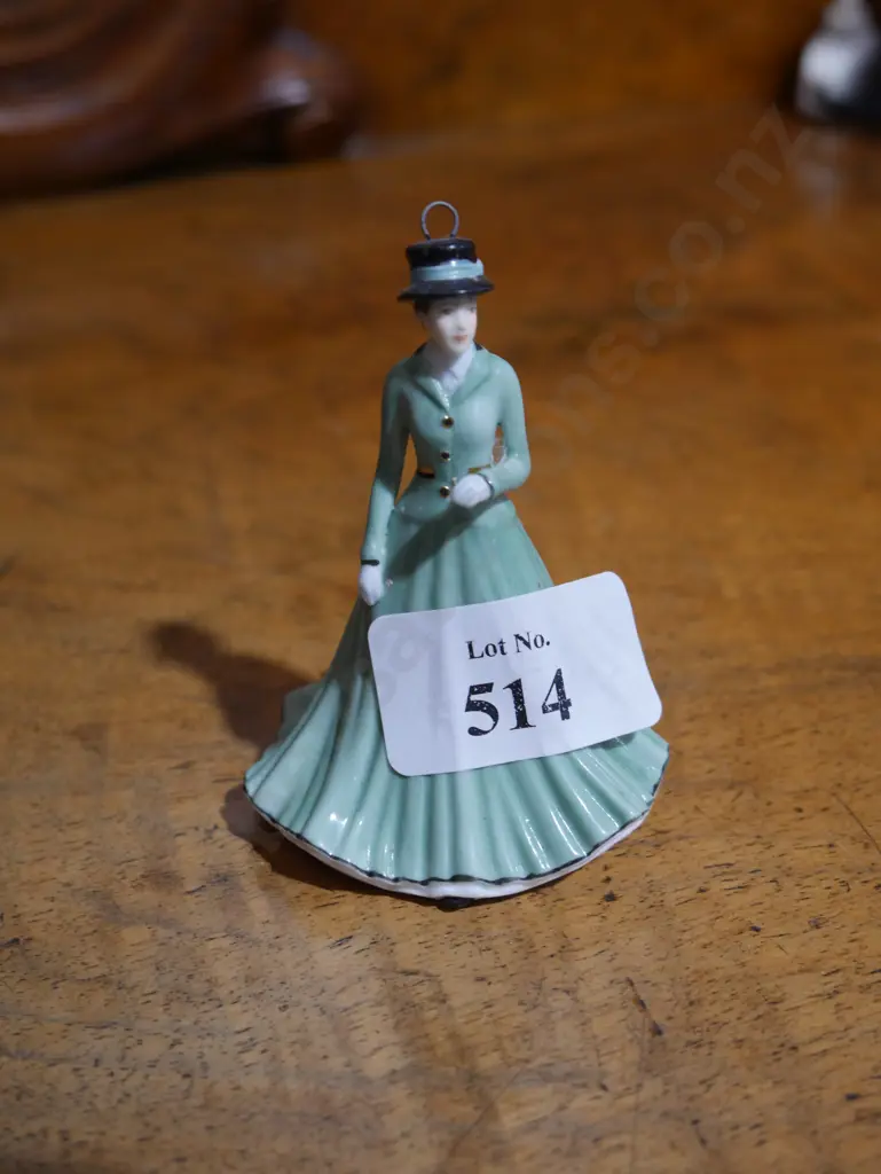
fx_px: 1492
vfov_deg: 42.9
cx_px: 440
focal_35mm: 44
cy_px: 587
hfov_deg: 32.9
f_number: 4.7
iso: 500
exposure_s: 1/60
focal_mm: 22
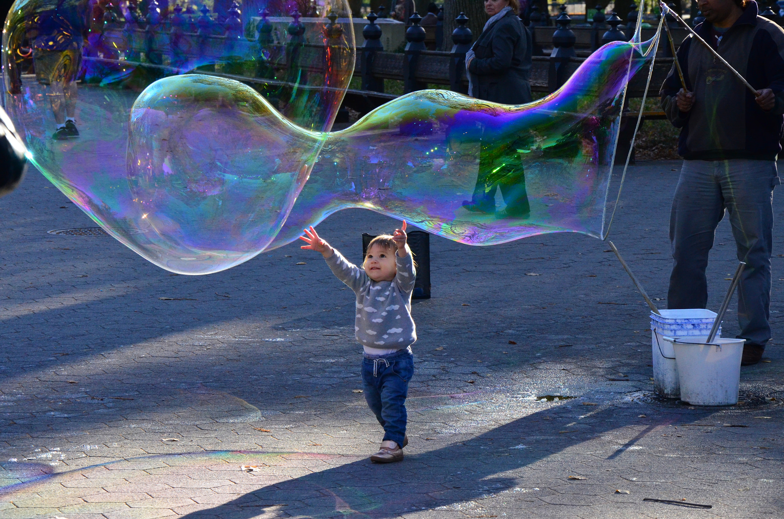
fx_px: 2934
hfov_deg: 15.2
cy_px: 260
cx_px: 392
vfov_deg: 10.1
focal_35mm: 135
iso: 2000
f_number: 8
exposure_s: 1/800
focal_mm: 90
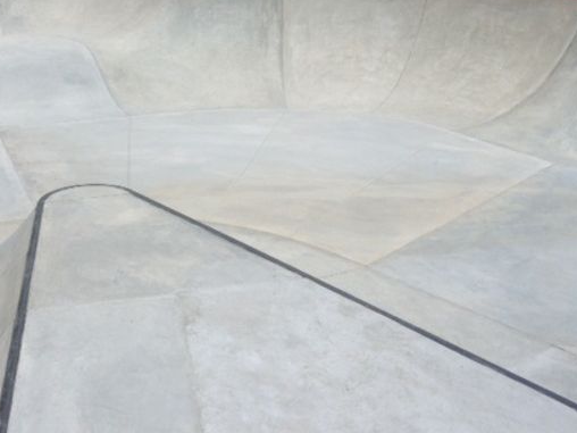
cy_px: 119
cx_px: 145
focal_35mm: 52
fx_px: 867
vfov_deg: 27.7
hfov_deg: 36.0
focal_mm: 4.12
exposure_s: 1/2008
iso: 50
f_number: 2.4
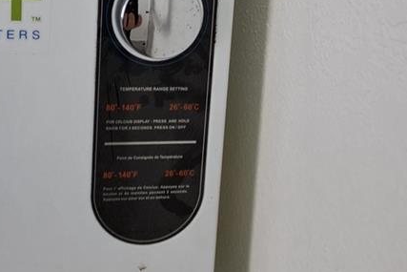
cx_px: 126
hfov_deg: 49.5
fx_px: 430
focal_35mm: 38
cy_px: -21
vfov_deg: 31.5
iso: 50
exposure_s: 1/40
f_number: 2.2
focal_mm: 1.74
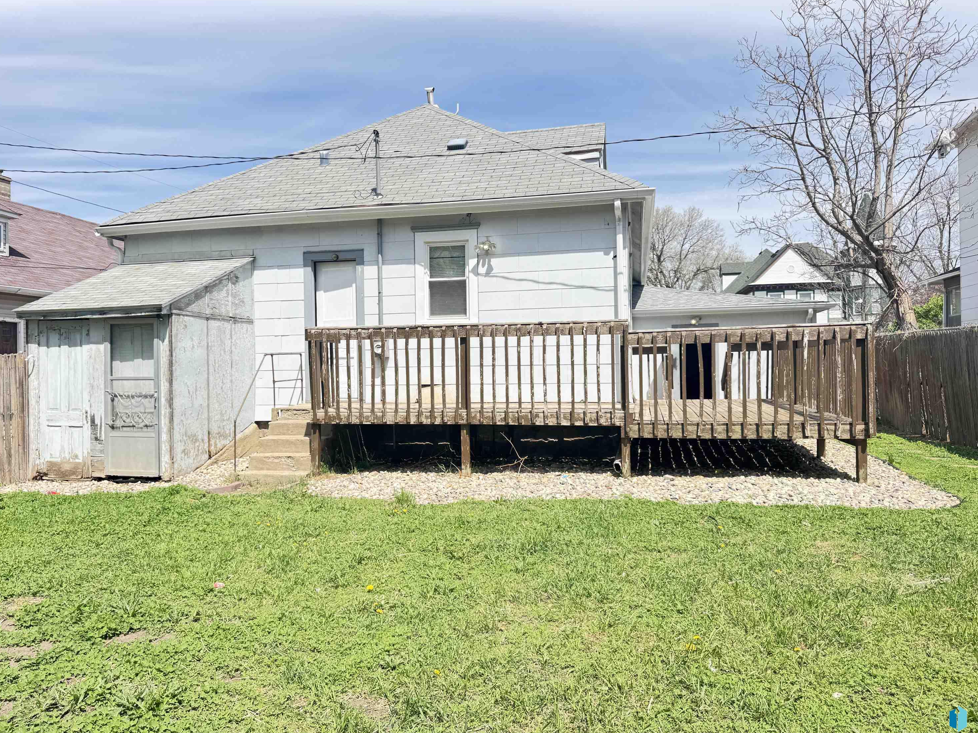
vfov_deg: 54.9
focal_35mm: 25
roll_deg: +0.6
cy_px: 372
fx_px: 706
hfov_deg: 69.4
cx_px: 474
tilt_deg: -0.5
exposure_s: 1/1560
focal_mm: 6.76
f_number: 1.78
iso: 80
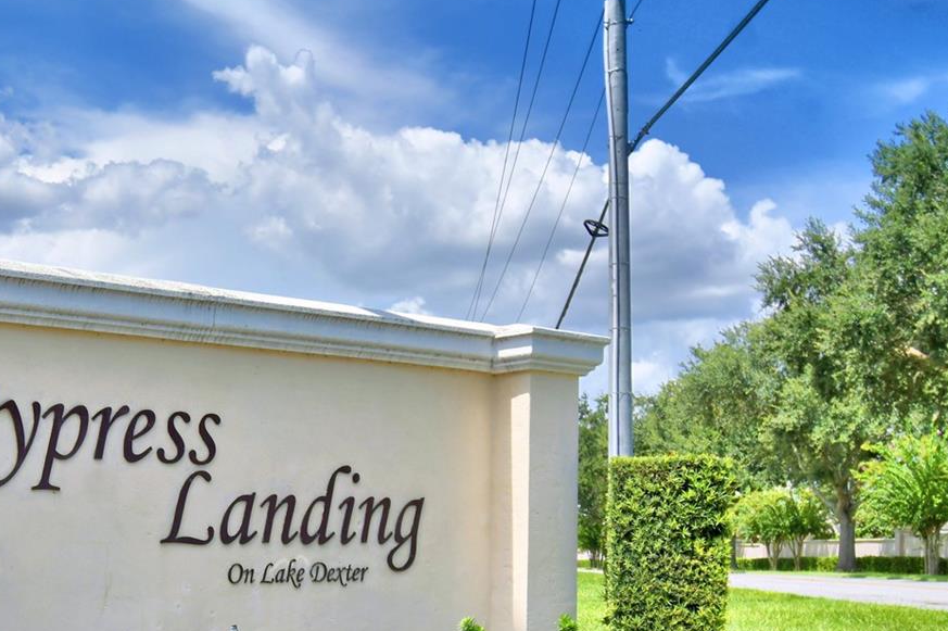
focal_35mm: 55
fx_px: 1447
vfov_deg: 24.0
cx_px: 182
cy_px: 545
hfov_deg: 35.1
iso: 100
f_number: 5.6
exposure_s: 1/800
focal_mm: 20
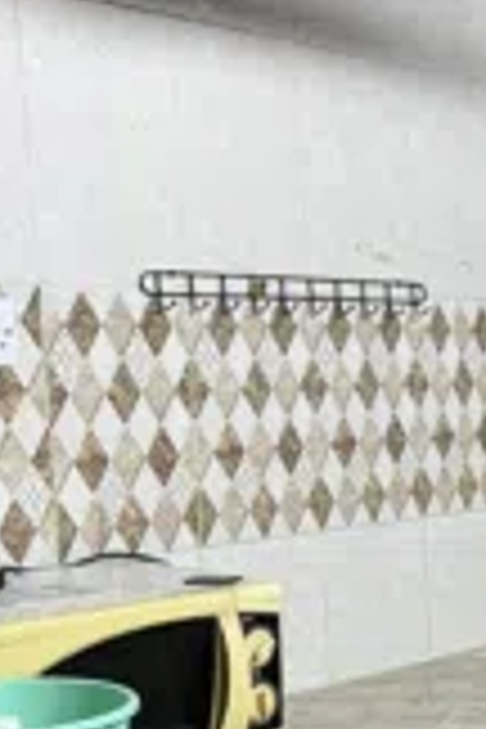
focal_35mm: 82
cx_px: 832
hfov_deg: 14.8
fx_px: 1660
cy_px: 682
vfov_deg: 24.0
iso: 160
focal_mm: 6.86
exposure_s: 1/50
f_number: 1.78
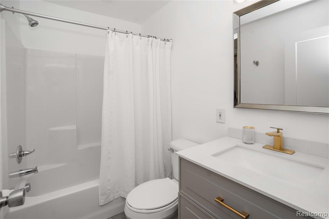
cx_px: 164
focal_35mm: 16
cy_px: 110
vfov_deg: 73.7
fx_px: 146
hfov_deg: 96.8
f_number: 5.6
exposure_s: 1/80
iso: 100
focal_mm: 16
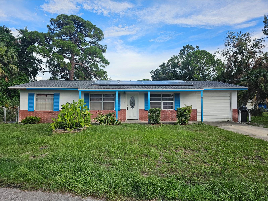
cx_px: 134
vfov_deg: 58.9
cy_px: 100
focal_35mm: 23
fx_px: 178
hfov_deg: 73.9
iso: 20
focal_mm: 6.3
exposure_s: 1/418
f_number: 1.7
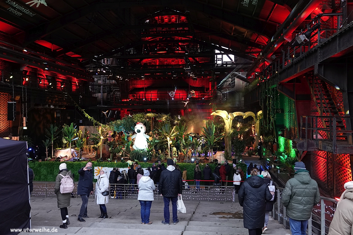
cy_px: 118
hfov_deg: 60.3
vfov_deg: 42.3
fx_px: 304
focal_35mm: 31
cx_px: 176
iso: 400
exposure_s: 1/40
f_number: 2.8
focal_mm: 11.26
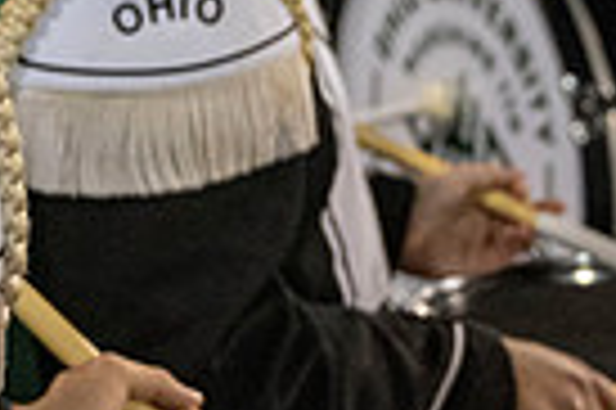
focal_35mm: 191
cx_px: 0
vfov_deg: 7.0
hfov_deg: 10.7
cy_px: -349
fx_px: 3264
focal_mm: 45
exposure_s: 1/500
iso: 3200
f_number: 4
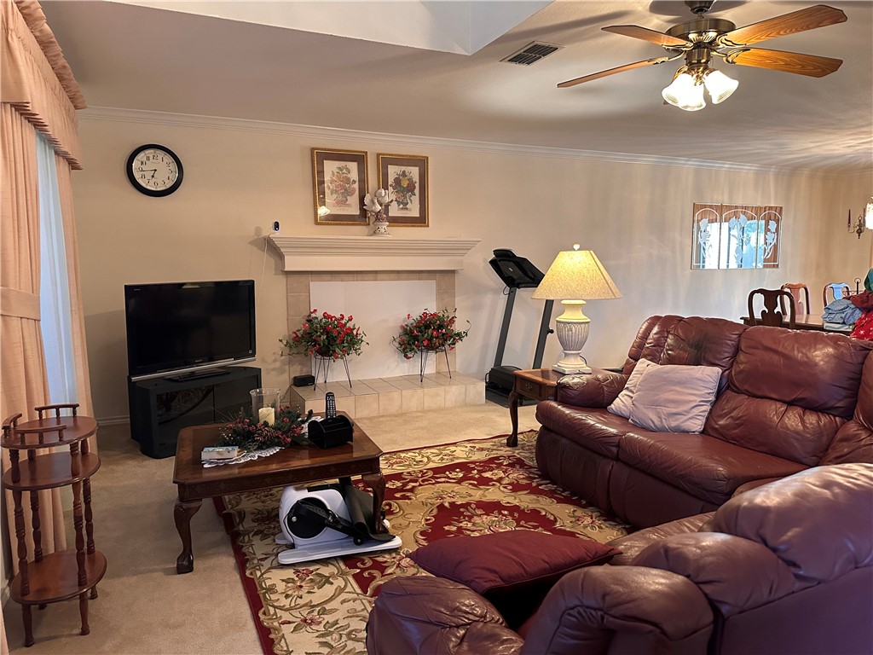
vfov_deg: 56.8
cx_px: 436
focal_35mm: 24
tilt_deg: -5.9
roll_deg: -0.3
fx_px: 605
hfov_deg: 71.6
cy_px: 328
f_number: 1.78
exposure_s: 1/60
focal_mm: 6.86
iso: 500
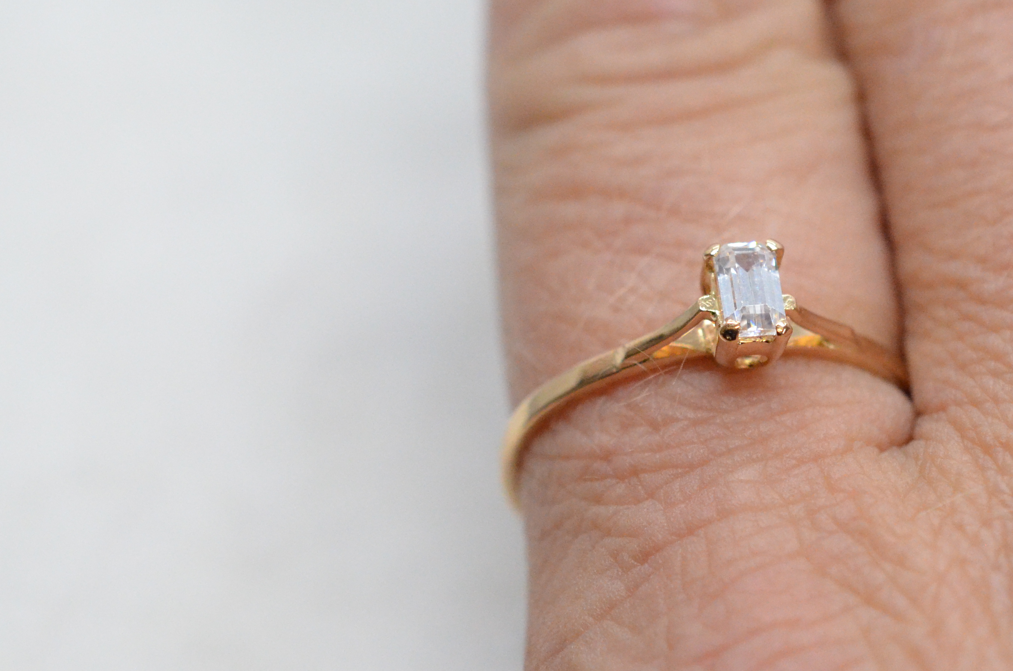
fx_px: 3061
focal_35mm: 109
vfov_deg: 12.5
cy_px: 357
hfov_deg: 18.7
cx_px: 734
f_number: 6.3
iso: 4000
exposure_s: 1/1000
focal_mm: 40
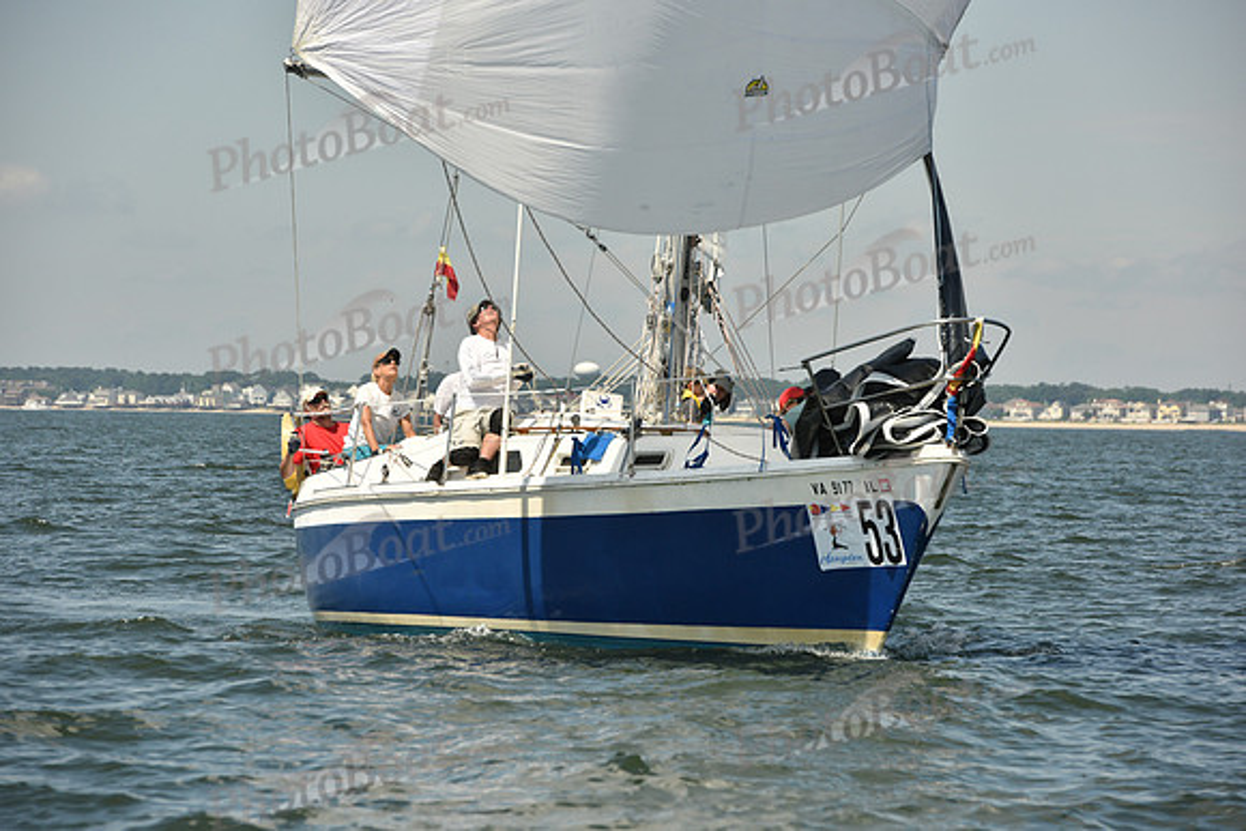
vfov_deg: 7.0
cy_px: 416
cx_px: 623
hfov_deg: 10.5
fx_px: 6750
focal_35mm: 195
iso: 320
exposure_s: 1/1250
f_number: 9
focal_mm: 195
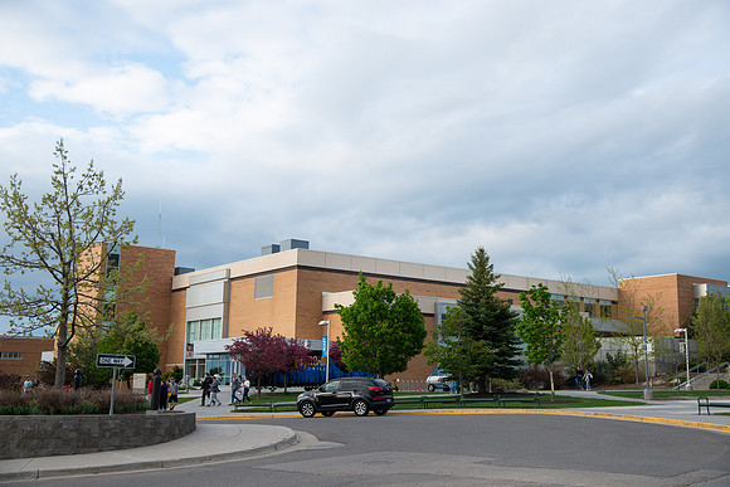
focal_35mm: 44
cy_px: 244
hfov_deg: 44.4
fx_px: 894
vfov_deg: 30.5
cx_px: 365
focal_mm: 44
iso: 320
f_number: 5
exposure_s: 1/400
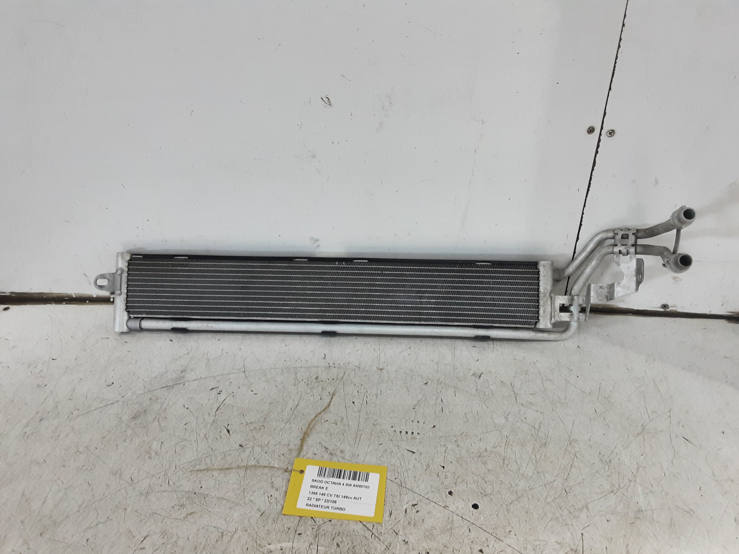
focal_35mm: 27
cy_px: 277
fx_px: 576
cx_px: 370
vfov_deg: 51.4
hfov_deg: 65.3
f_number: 1.9
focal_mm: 2.91
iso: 125
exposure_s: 1/50
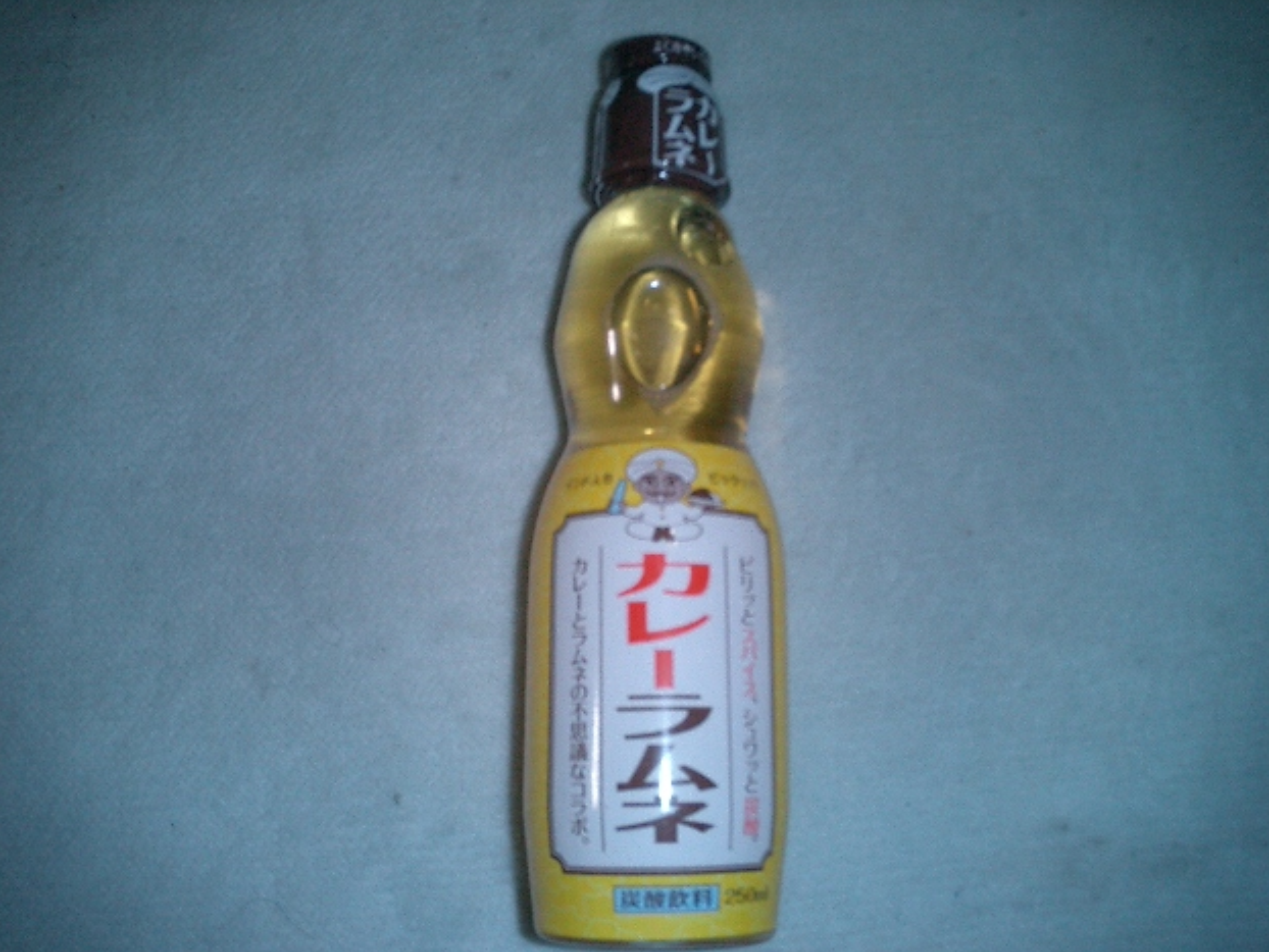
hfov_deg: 51.3
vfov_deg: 39.7
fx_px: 1320
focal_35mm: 36
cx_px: 639
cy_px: 477
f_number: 4.2
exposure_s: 1/40
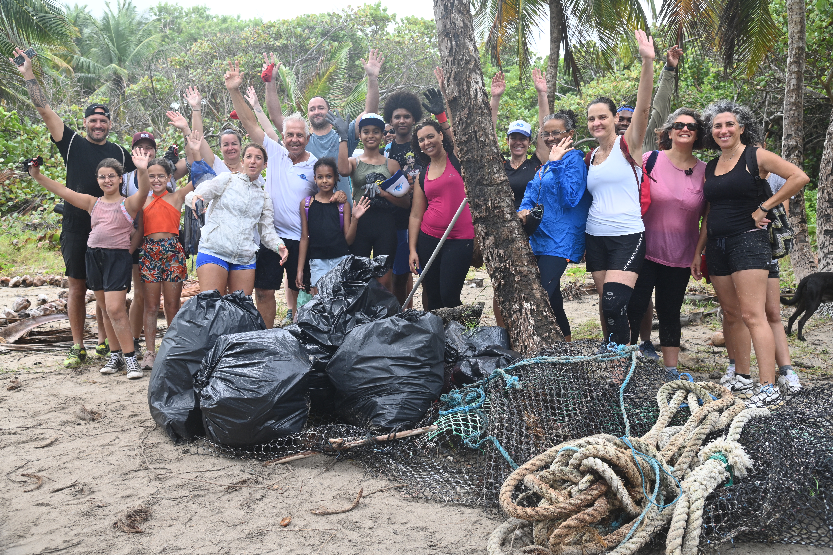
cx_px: 416
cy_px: 278
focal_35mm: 34
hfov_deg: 55.8
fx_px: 787
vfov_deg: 38.9
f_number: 5.6
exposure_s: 1/250
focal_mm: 34
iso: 200
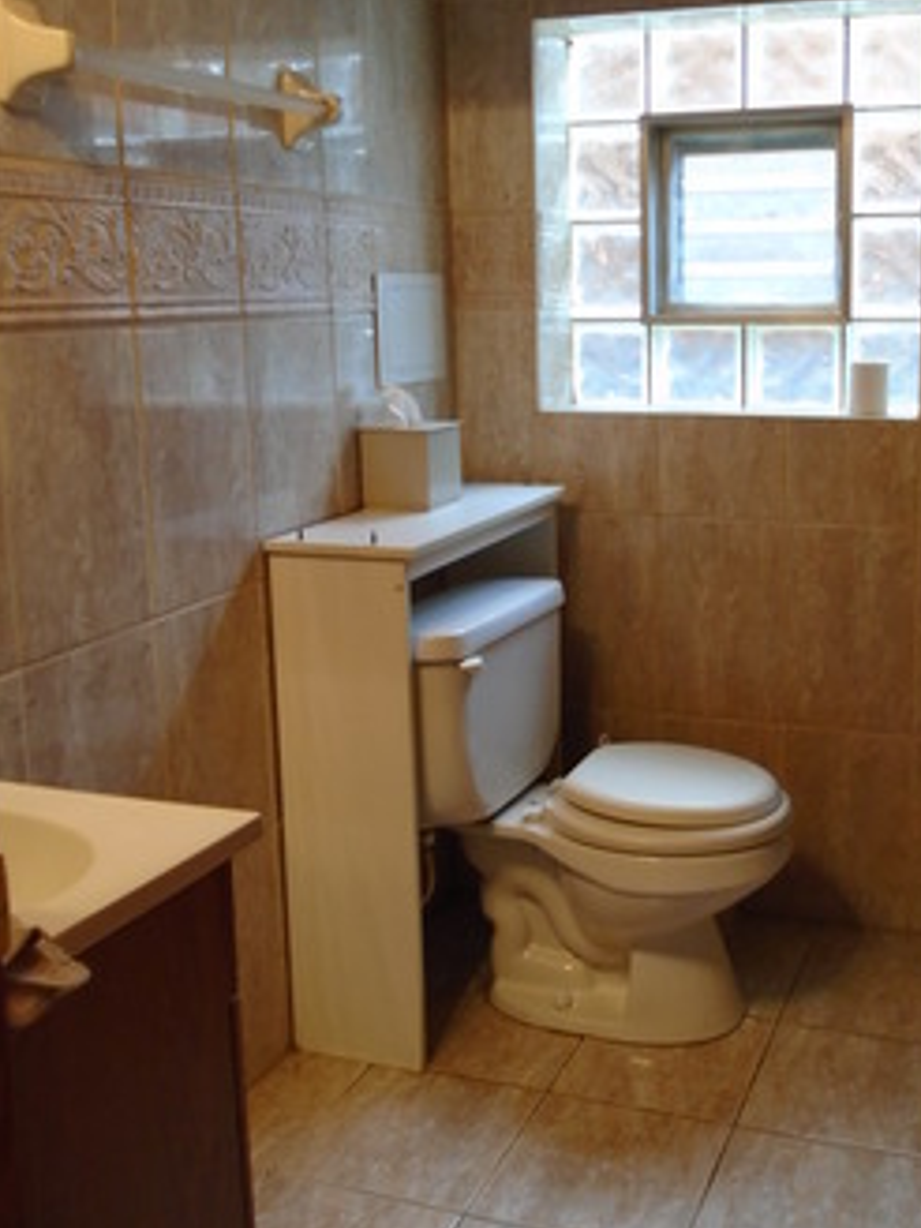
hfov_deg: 37.1
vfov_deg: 48.7
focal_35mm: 38
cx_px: 659
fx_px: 1348
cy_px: 494
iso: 200
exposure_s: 1/30
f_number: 3.2
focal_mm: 4.6
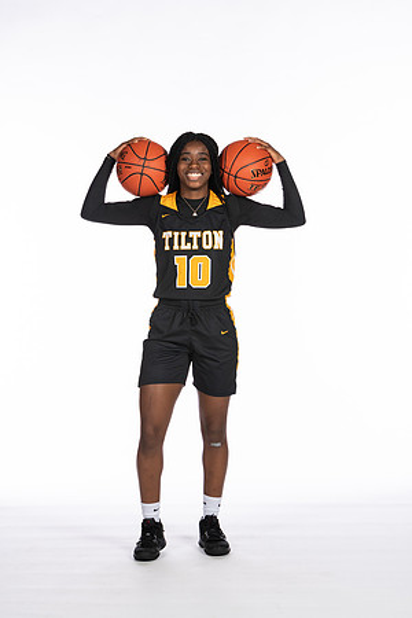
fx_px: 1802
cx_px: 206
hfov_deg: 13.0
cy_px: 309
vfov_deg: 19.5
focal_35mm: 105
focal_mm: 70
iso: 100
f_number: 5.6
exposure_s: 1/100
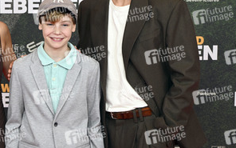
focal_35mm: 90
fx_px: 579
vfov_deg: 14.5
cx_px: 64
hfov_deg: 22.9
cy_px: 35
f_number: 8
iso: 1250
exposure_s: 1/200
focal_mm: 58
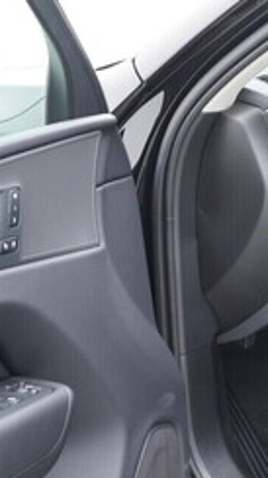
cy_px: 269
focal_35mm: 85
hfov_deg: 12.9
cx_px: 481
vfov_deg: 25.0
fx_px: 1075
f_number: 2.8
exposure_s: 1/40
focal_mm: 24
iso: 320
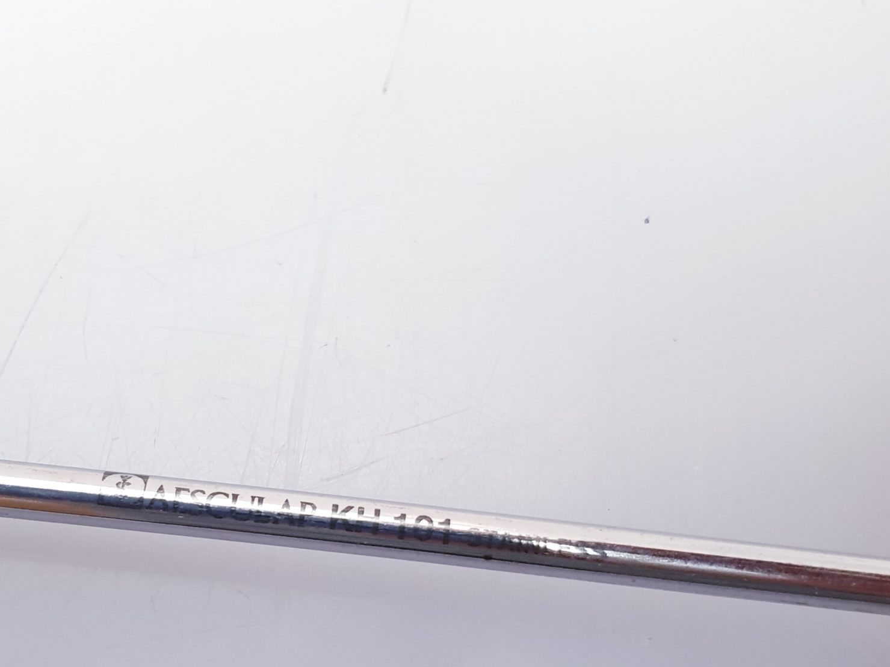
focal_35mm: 45
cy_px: 446
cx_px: 318
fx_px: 1157
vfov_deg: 31.9
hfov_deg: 41.7
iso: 250
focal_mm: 4.3
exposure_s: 1/50
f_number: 2.4
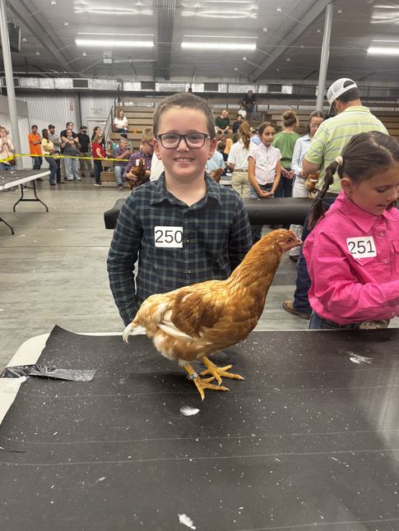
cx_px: 190
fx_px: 399
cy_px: 275
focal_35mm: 26
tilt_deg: -18.7
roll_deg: -0.5
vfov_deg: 67.3
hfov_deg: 53.1
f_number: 1.78
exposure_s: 1/60
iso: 125
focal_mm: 6.76
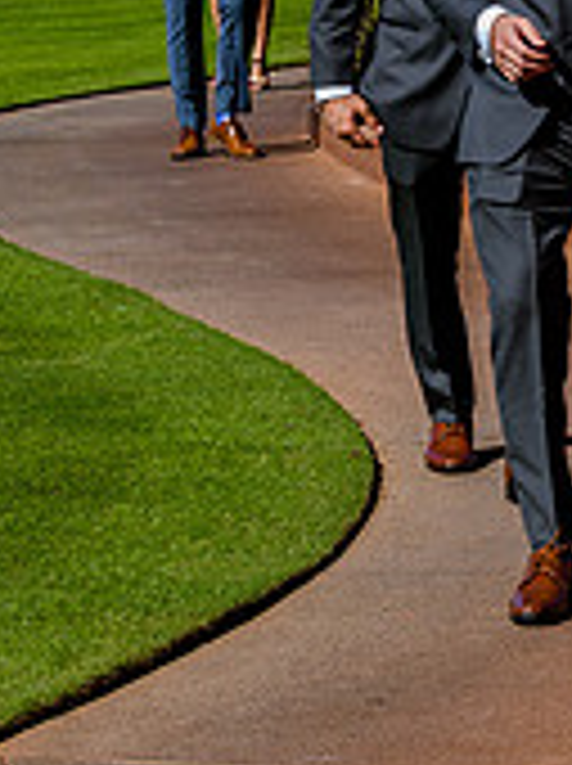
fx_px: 5080
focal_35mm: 230
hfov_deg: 6.4
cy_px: -2
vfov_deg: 8.6
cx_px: 856
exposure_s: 1/100
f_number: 9
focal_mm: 70
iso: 100
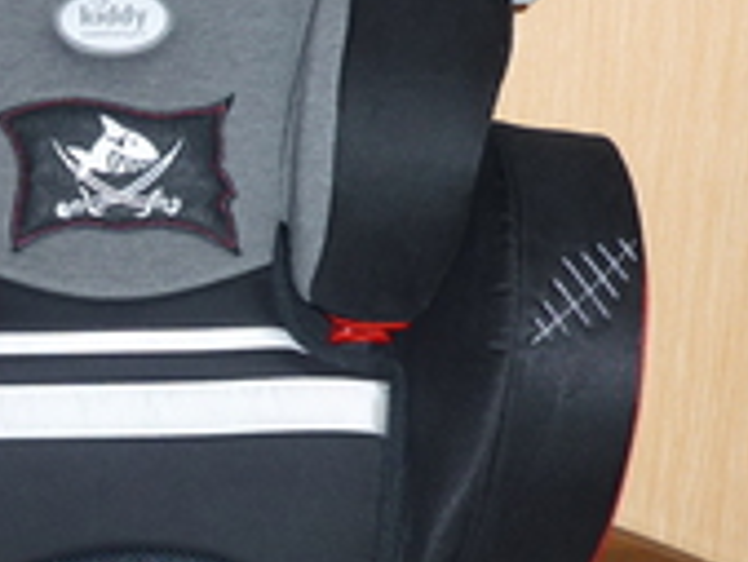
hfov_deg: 22.0
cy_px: 478
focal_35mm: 88
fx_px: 1903
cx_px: 159
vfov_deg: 16.6
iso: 100
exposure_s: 1/30
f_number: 2.8
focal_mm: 5.5
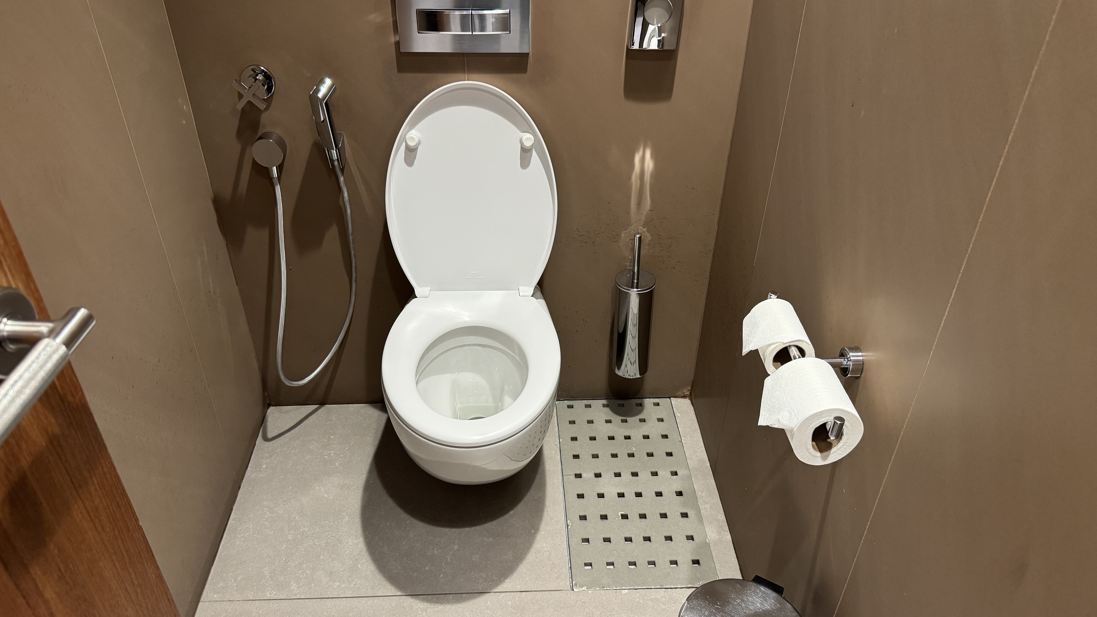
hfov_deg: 69.8
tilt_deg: -36.4
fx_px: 785
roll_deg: -0.6
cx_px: 536
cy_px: 325
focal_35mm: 27
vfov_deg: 42.9
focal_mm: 6.76
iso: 400
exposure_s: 1/50
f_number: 1.78
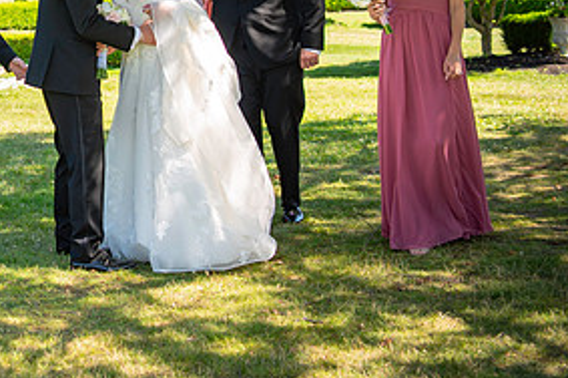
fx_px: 1229
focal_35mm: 78
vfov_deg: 17.0
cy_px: -4
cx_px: 0
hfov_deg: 24.8
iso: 250
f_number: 3.2
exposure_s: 1/800
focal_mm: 38
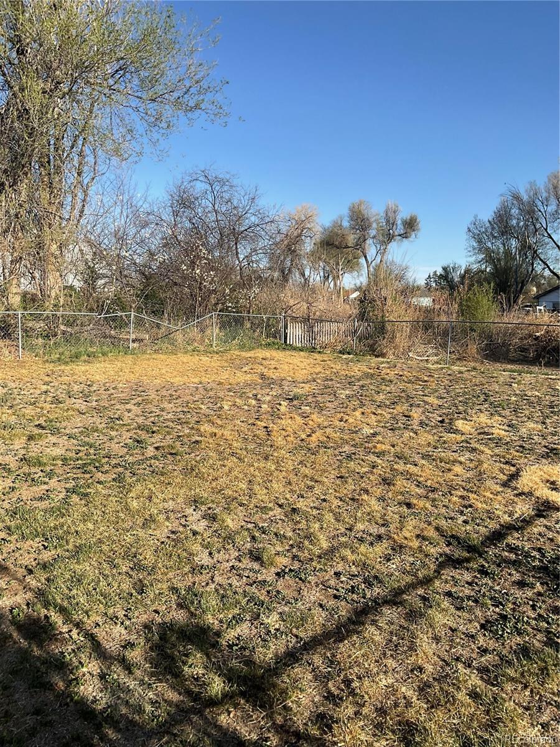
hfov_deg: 48.2
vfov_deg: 61.7
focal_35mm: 29
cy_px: 374
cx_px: 280
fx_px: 626
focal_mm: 3
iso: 16
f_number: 1.8
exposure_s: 1/1377
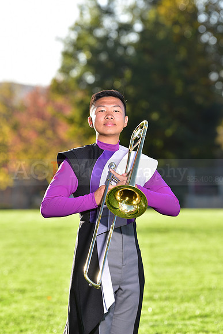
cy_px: 167
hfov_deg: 6.9
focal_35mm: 200
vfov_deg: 10.3
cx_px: 112
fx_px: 1857
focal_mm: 200
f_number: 5
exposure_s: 1/200
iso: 100
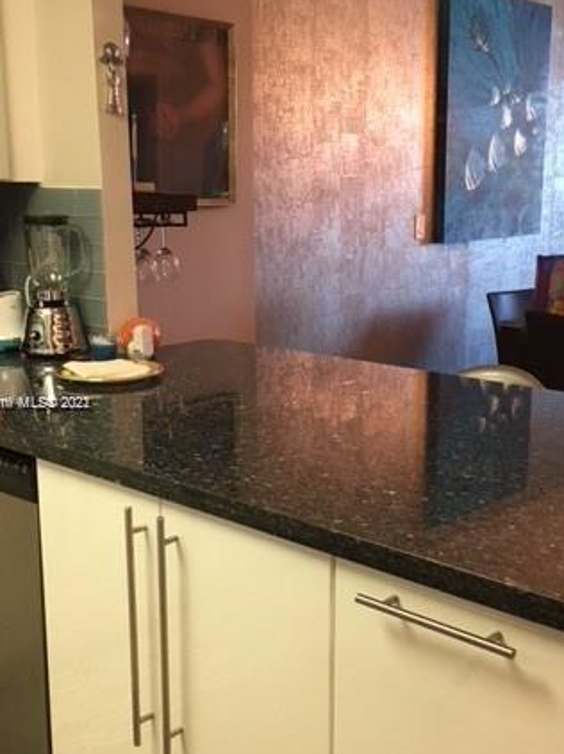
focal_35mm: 44
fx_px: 957
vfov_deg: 42.9
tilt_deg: -12.7
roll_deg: -0.5
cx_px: 314
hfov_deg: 32.8
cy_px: 404
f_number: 2.2
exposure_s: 1/30
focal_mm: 4.15
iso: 125
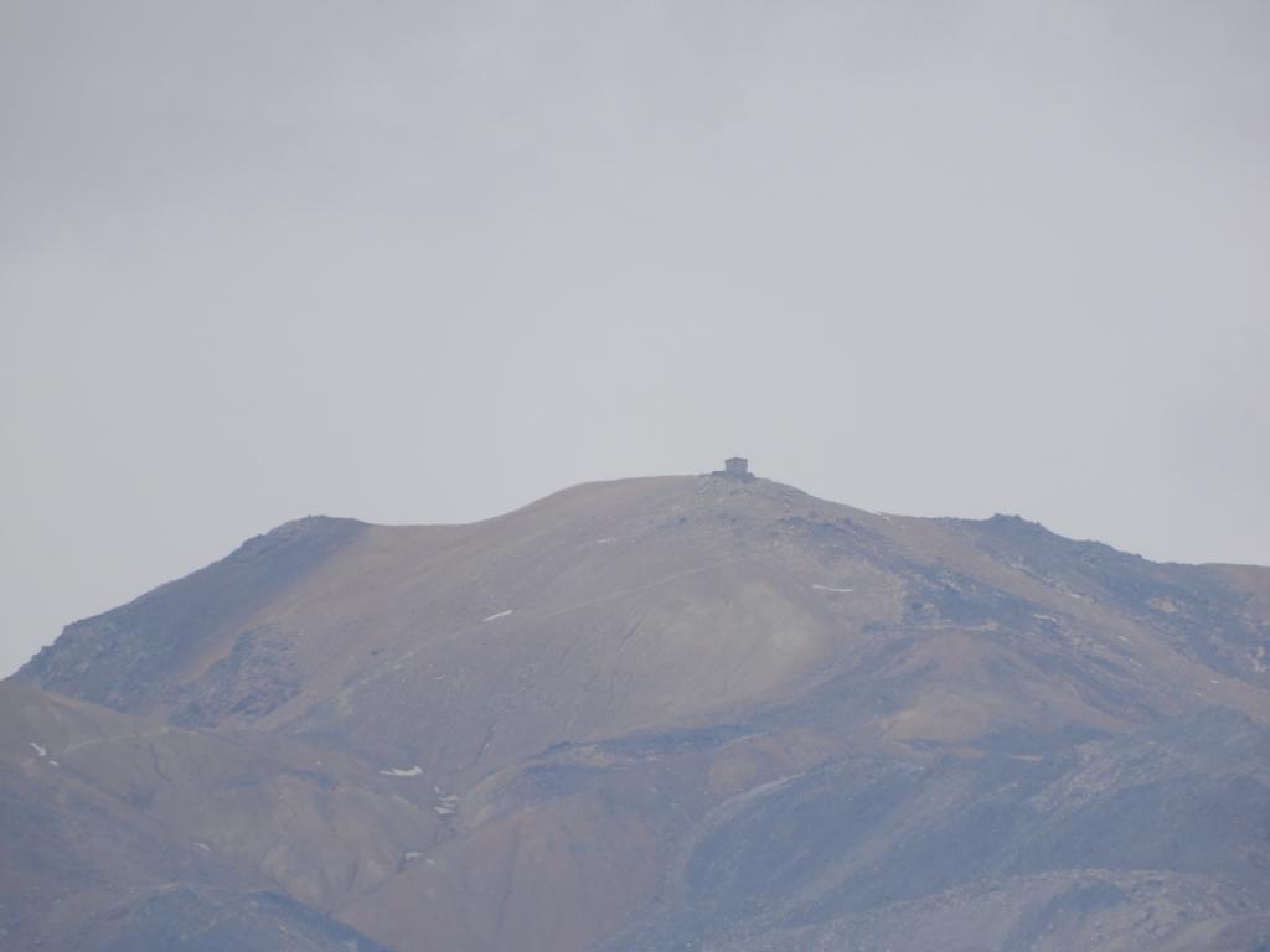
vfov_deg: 1.8
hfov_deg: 2.4
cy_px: 476
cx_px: 635
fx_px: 30818
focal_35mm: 840
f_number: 6.9
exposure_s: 1/320
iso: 80
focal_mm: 151
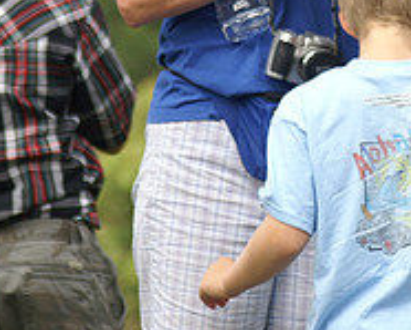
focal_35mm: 593
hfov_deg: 3.3
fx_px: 7223
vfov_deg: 2.6
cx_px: 292
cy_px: -49
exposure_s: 1/400
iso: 160
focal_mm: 135
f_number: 4.5
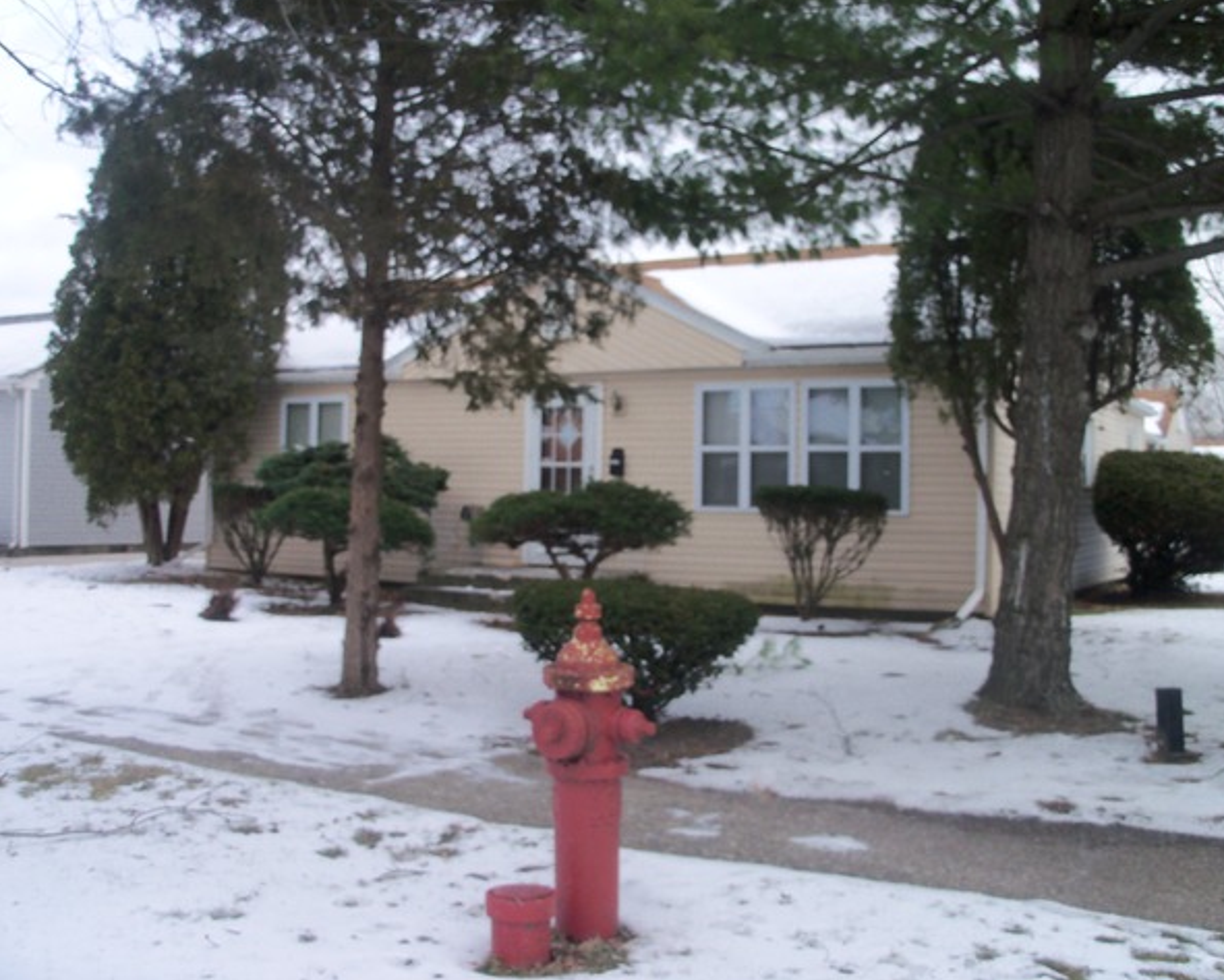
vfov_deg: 40.1
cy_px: 485
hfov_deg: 49.1
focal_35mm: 37
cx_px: 594
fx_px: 1341
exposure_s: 1/250
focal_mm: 6.3
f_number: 3
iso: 80
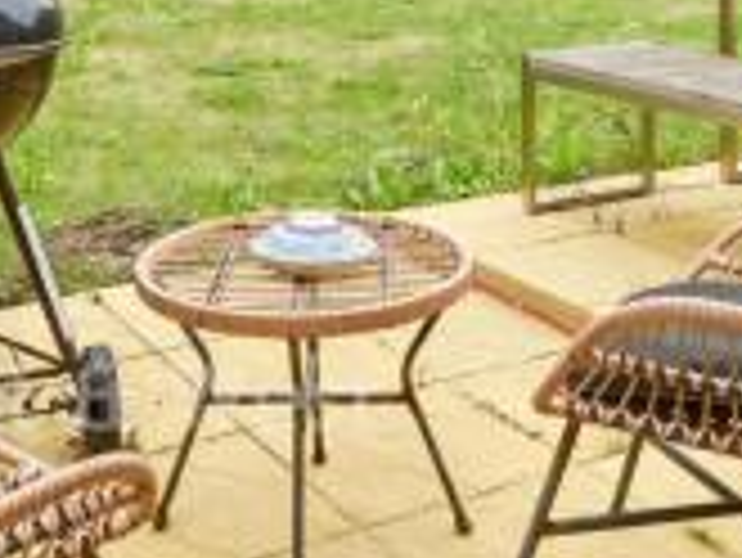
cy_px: -92
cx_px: 369
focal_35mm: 61
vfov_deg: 22.4
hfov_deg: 31.7
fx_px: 1308
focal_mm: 15
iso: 200
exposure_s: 1/200
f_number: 8
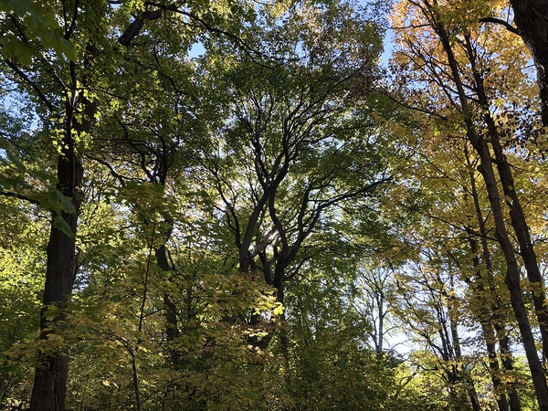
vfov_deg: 53.1
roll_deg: -2.7
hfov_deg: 67.3
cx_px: 274
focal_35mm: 26
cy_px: 206
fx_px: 412
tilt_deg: +23.7
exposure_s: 1/164
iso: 40
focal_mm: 5.96
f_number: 1.6
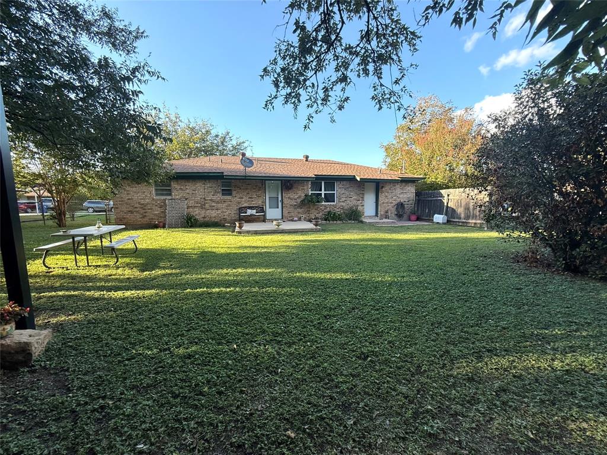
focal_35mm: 14
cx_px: 304
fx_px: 245
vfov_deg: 85.7
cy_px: 228
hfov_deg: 102.1
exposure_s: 1/319
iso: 64
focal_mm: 2.22
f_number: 2.2
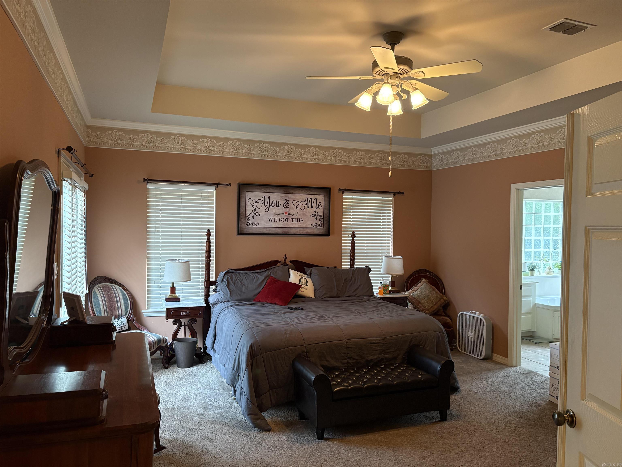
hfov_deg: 67.3
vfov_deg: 53.1
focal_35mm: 26
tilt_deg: -0.6
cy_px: 234
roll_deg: -0.7
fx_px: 467
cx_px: 311
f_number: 1.6
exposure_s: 1/60
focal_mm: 5.96
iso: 250
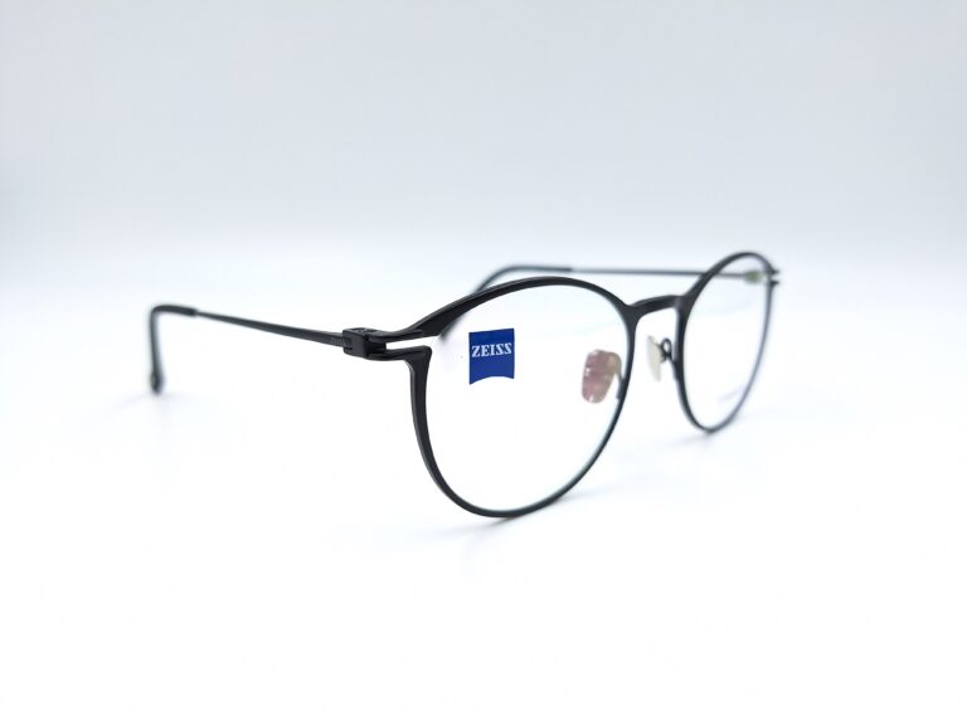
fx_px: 643
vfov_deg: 58.9
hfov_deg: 73.9
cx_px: 484
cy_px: 362
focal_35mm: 23
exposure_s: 1/100
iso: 40
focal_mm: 5.54
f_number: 1.8
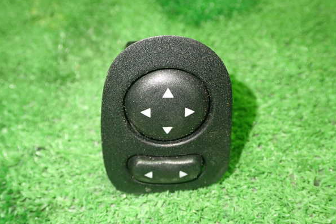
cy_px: 112
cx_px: 169
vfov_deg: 33.4
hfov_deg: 48.5
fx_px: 373
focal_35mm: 40
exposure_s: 1/30
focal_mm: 6.83
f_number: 2.7
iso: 800
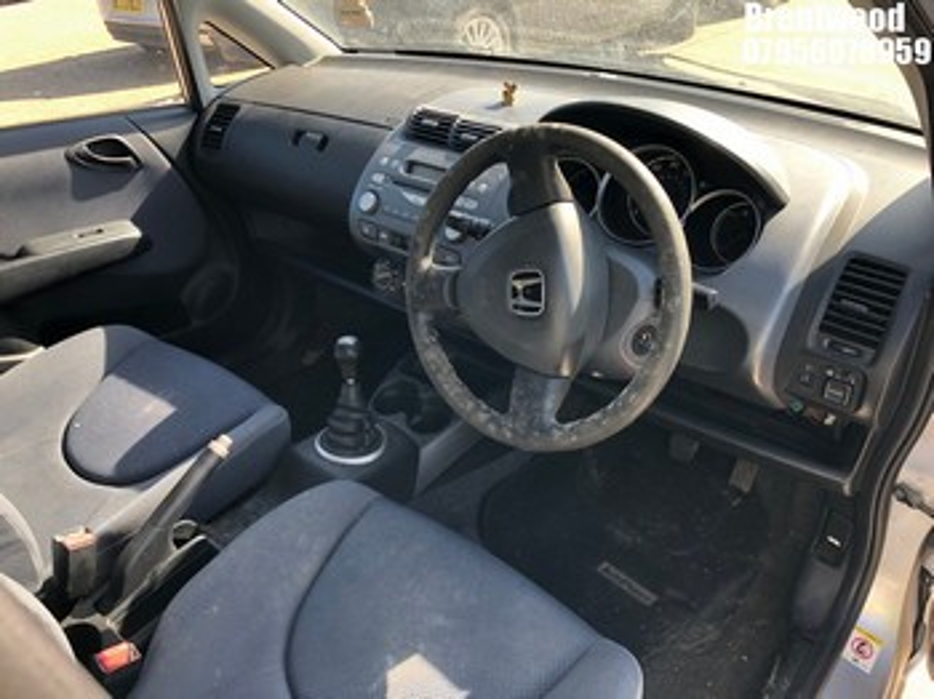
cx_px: 467
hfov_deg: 63.5
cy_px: 350
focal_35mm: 28
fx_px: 755
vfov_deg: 49.7
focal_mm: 4
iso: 32
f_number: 1.8
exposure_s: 1/120
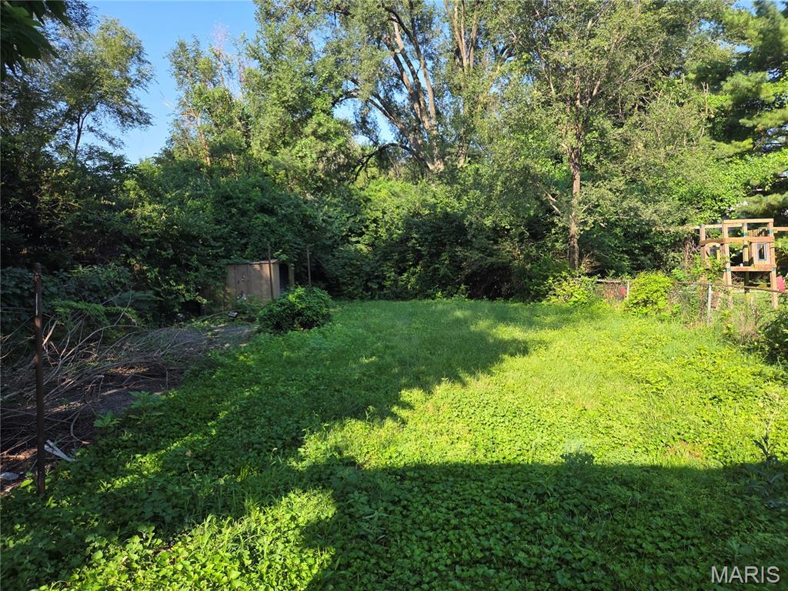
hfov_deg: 73.9
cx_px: 394
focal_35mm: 23
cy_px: 296
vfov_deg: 58.9
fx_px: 524
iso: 80
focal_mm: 5.4
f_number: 1.8
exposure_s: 1/1199
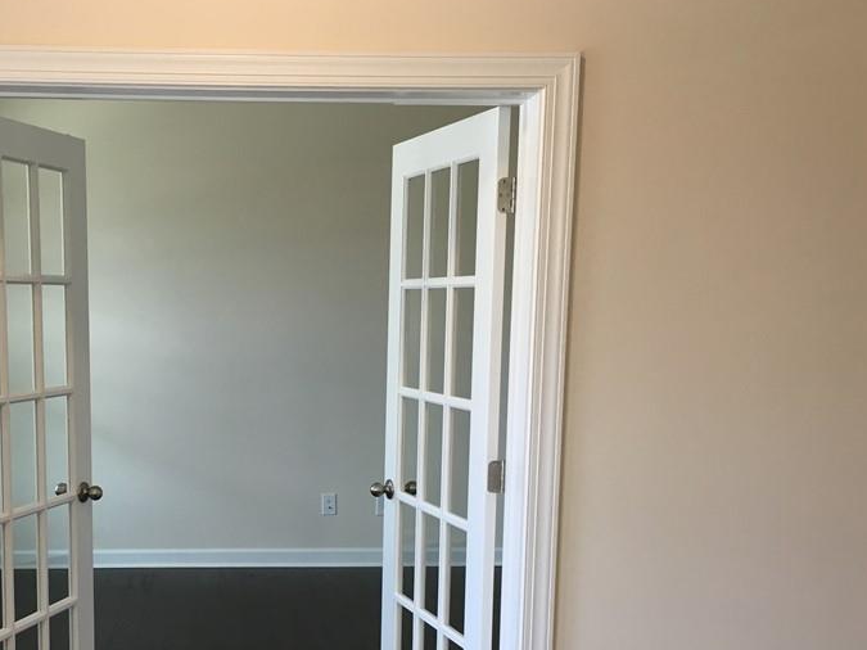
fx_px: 1102
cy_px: 455
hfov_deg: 42.1
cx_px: 257
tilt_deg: -7.7
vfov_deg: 32.5
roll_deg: -0.1
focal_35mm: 44
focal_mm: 4.15
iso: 32
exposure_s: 1/30
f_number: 2.2
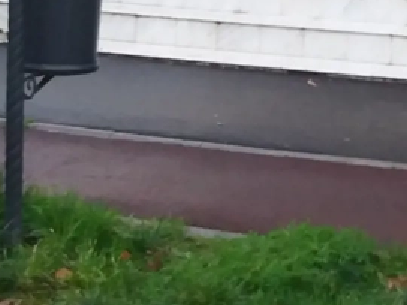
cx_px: 570
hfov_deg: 17.5
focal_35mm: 103
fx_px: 1211
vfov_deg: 13.5
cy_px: -160
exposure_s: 1/33
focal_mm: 3.7
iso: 160
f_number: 1.9
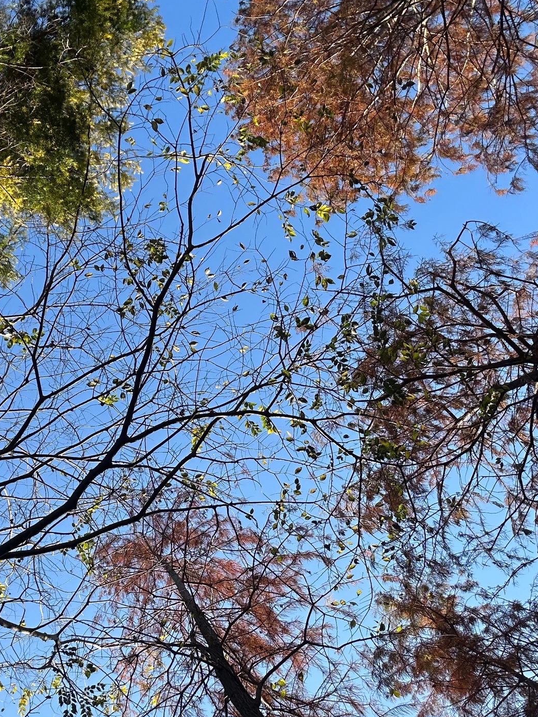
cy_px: 459
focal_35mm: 43
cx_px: 190
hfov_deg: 33.4
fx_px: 891
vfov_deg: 43.4
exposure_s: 1/750
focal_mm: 2.69
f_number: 1.9
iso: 25
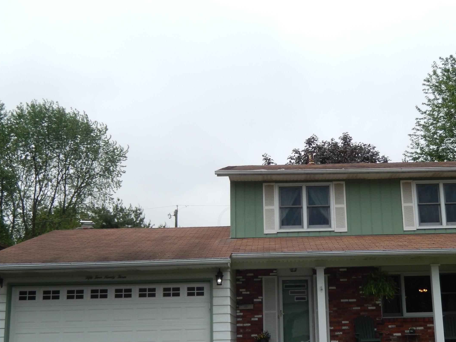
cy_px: 219
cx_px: 281
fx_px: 593
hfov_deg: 41.8
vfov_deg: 32.0
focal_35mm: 45
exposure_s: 1/800
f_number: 3.8
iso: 125
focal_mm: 5.7
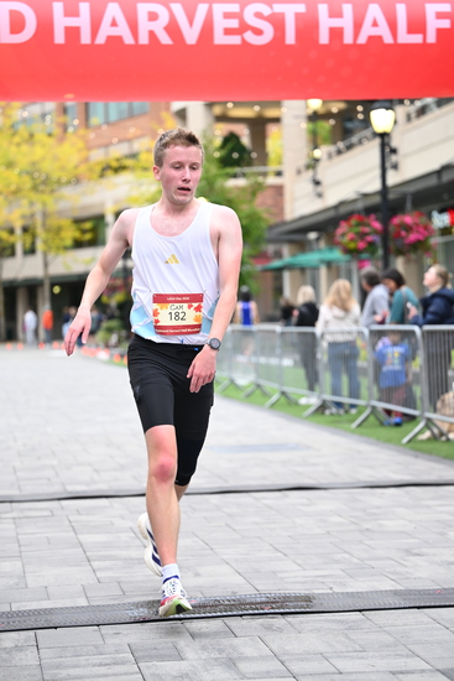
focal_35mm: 79
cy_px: 340
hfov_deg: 17.3
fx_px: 1493
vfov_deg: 25.7
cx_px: 227
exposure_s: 1/1250
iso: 1600
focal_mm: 79
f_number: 2.8
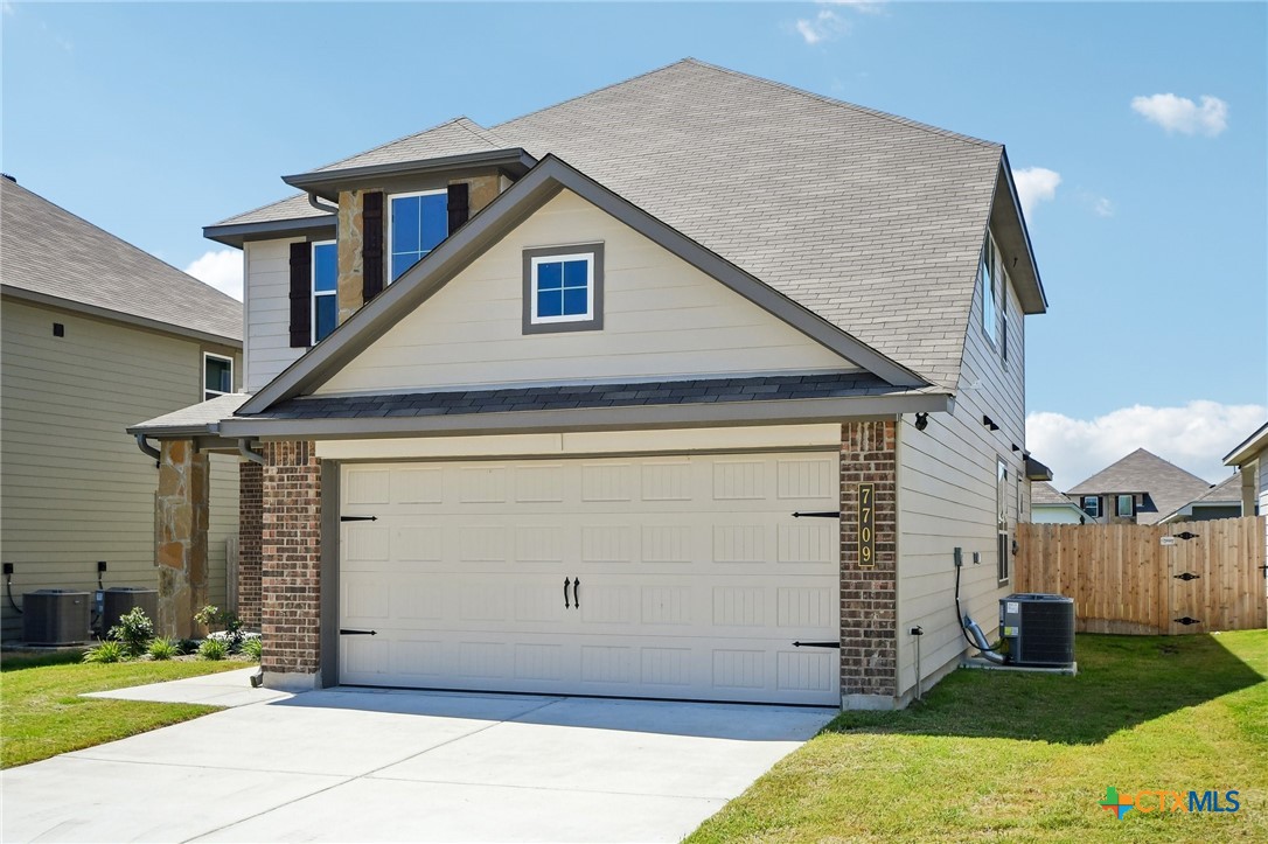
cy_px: 422
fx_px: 1267
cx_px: 634
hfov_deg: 53.2
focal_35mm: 36
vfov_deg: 36.8
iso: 400
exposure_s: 1/1600
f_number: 8
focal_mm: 24
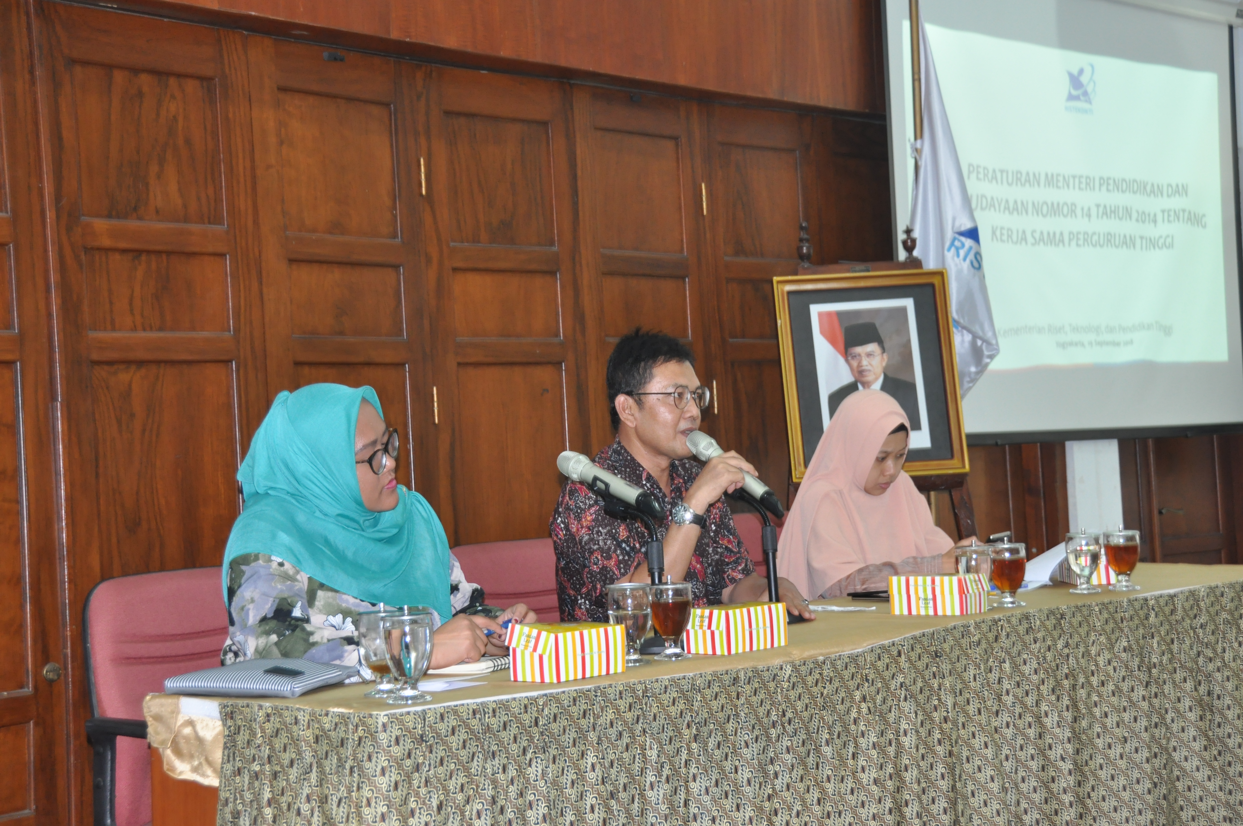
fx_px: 1862
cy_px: 413
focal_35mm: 54
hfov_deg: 36.9
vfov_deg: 25.0
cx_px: 622
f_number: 5.6
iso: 800
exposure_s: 1/30
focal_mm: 36
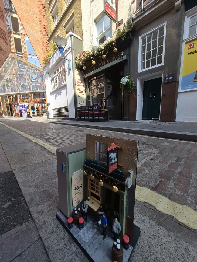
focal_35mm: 13
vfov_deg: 106.2
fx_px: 99
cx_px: 98
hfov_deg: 89.9
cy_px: 131
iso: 40
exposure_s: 1/650
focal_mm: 1.74
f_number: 2.2
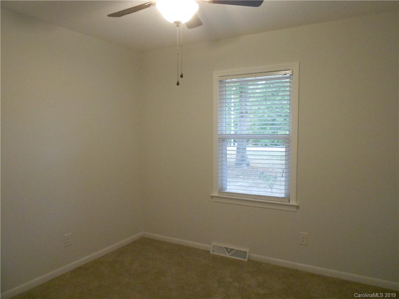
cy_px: 150
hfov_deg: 67.3
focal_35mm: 26
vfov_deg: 53.1
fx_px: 300
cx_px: 200
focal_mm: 4.6
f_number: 3.2
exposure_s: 1/25
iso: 400
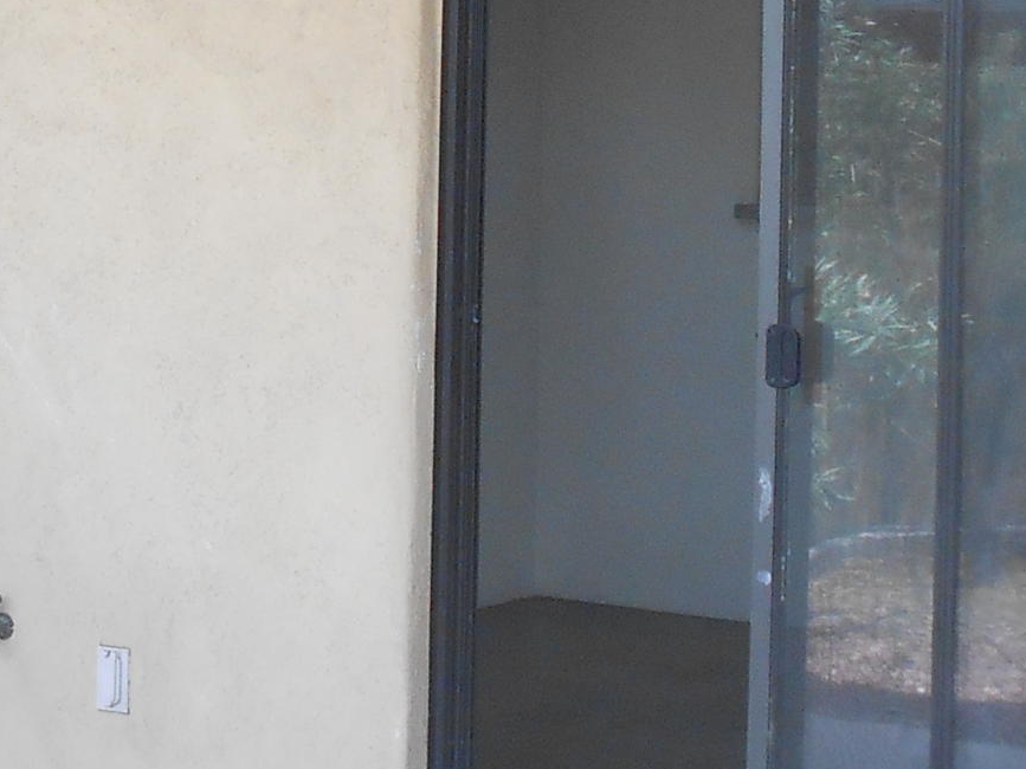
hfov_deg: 21.7
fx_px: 2667
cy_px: 111
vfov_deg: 16.2
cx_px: 347
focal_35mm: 90
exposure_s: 1/250
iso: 250
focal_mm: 4.6
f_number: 3.5
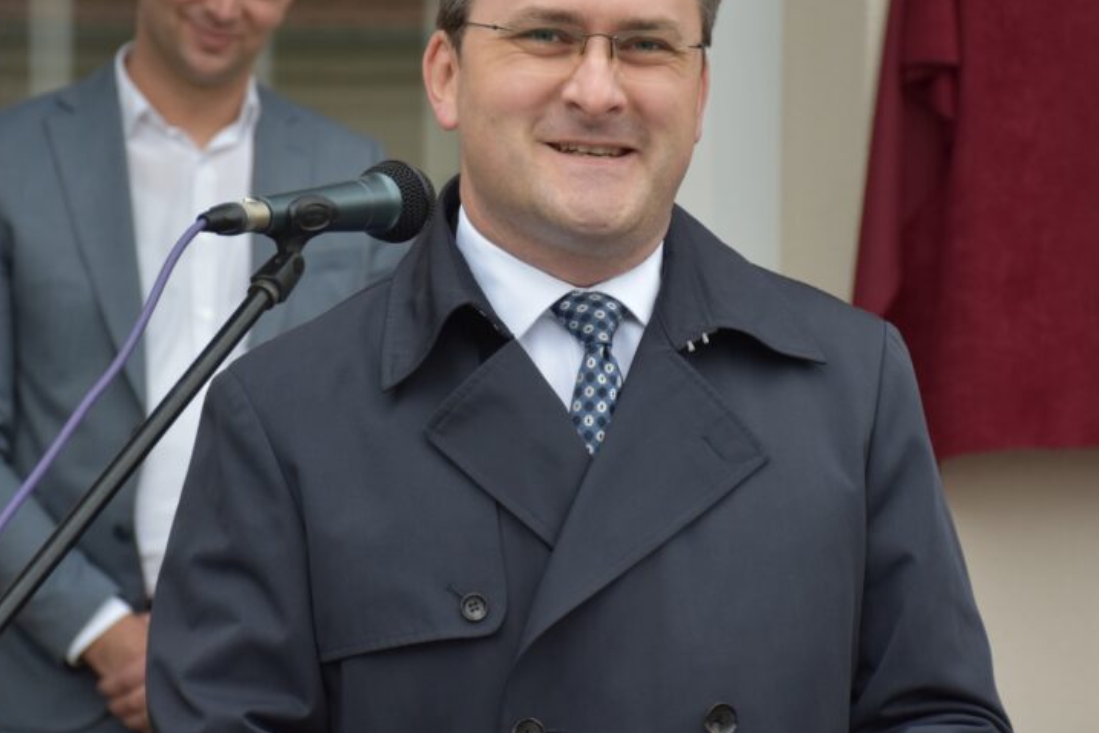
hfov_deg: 11.3
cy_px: 223
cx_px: 520
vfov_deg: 7.6
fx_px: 5548
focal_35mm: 182
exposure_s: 1/80
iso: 400
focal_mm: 85
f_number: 5.3
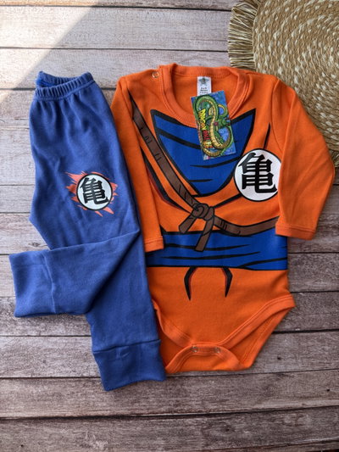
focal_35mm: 24
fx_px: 313
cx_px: 170
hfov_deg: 56.8
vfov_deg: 71.6
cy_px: 226
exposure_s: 1/342
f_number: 1.78
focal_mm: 6.76
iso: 100
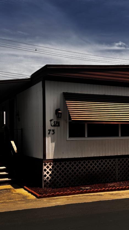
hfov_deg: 25.0
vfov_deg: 43.7
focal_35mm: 47
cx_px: 105
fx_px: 286
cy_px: 126
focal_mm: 6.76
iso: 80
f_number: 1.78
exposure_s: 1/6410
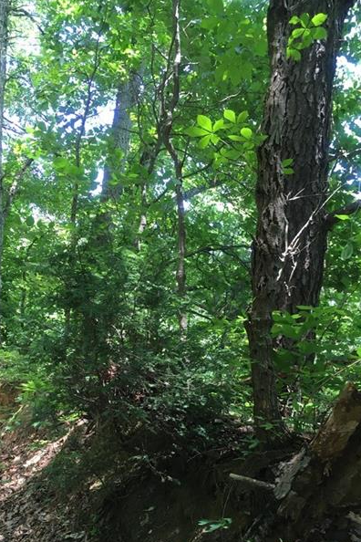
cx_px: 158
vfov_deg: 49.1
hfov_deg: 34.2
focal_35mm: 39
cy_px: 334
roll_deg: +1.5
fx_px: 587
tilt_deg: -0.3
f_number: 2.2
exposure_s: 1/30
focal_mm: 4.15
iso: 25
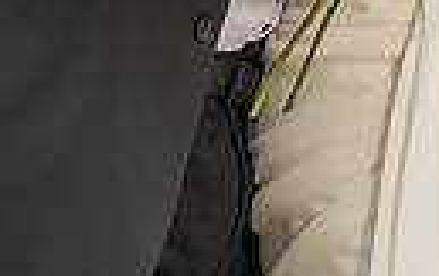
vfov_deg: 3.4
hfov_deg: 5.6
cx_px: 98
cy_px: -439
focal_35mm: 377
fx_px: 4516
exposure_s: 1/125
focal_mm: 62
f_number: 5.6
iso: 200
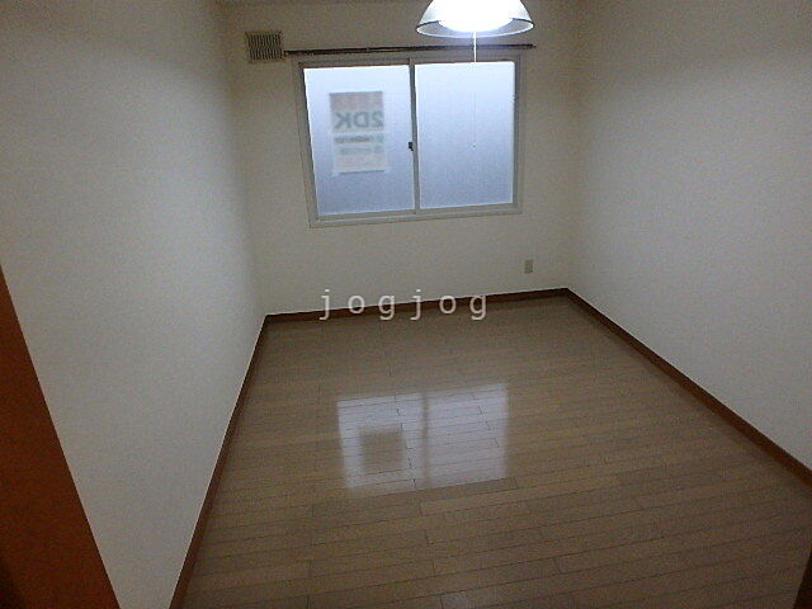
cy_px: 304
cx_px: 406
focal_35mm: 21
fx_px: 493
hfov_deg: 79.0
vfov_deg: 63.4
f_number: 3.5
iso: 800
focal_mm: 3.7
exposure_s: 1/30
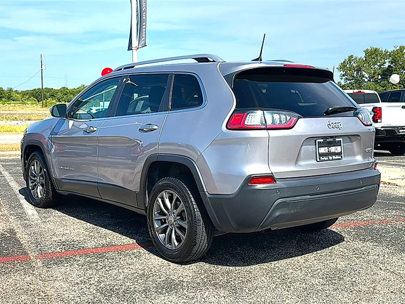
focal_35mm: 37
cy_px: 152
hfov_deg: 50.1
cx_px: 202
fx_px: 433
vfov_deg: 38.7
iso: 80
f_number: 1.78
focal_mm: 6.86
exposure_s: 1/4219
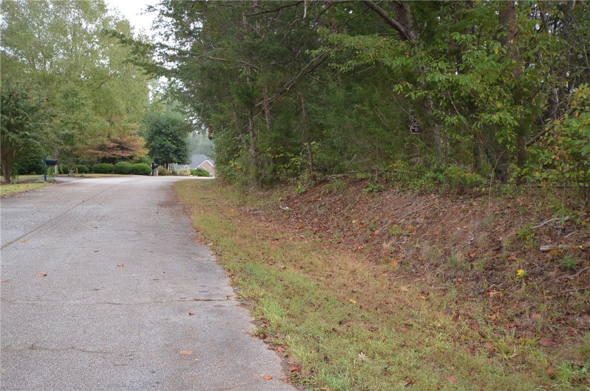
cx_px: 295
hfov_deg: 53.2
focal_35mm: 36
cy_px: 196
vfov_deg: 36.7
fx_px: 589
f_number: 4.5
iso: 220
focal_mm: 24
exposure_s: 1/125
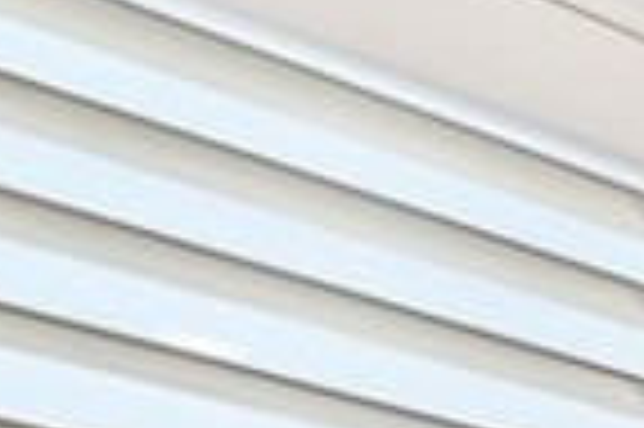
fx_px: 1787
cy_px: 1183
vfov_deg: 10.6
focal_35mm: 100
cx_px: 2198
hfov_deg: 9.9
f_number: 10
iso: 500
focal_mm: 14
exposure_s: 1/60
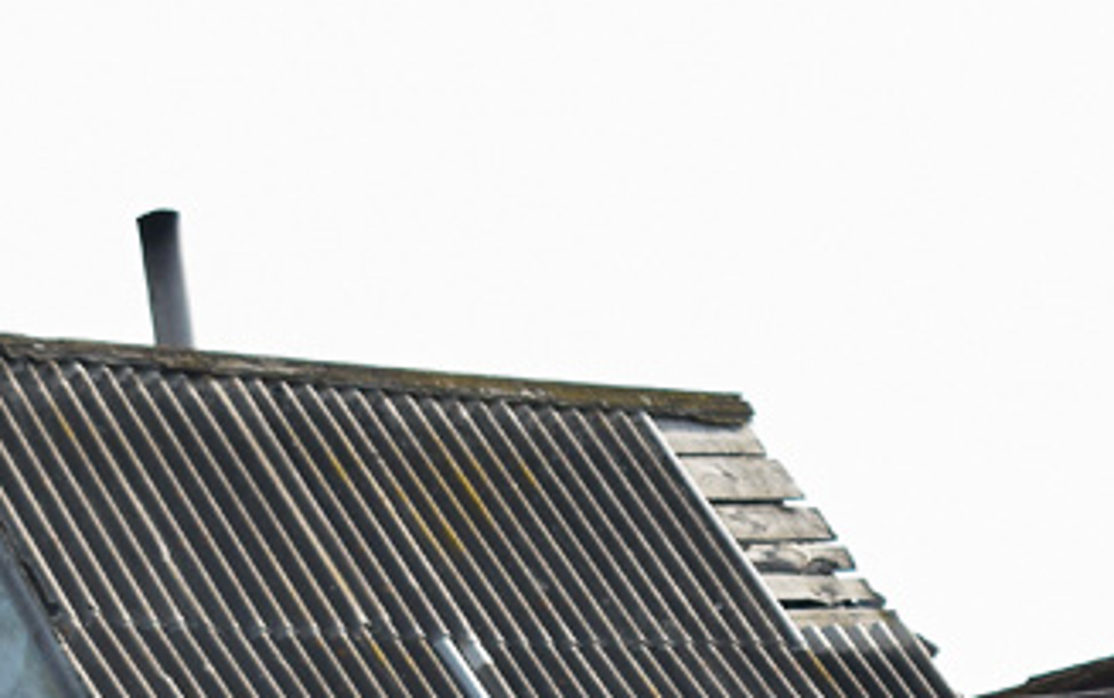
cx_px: 1400
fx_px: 6472
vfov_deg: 6.1
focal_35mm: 213
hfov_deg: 9.7
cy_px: 987
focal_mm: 38
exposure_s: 1/400
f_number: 5.6
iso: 200
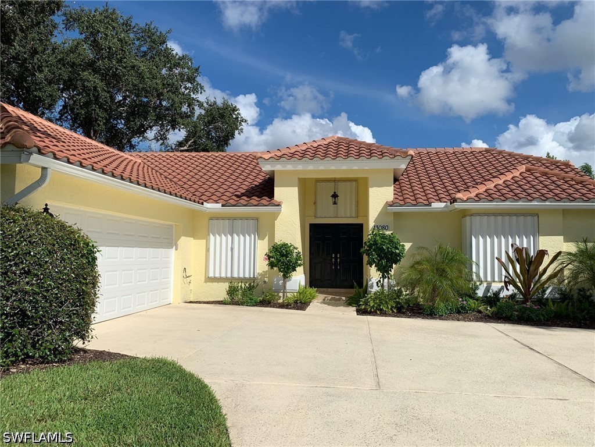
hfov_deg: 67.3
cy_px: 224
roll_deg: -0.5
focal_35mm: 26
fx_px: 447
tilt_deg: +3.9
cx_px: 298
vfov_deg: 53.1
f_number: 1.8
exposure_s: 1/5405
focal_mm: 4.25
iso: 25
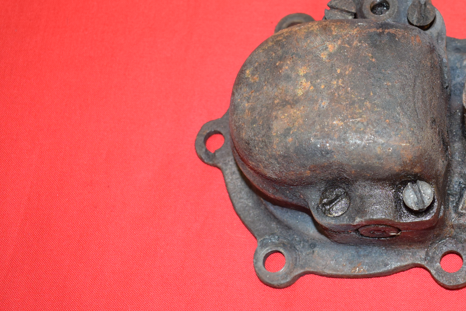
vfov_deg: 19.5
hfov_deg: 27.7
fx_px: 906
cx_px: 427
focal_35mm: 70
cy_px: 146
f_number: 5.6
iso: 800
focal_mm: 24
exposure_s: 1/60
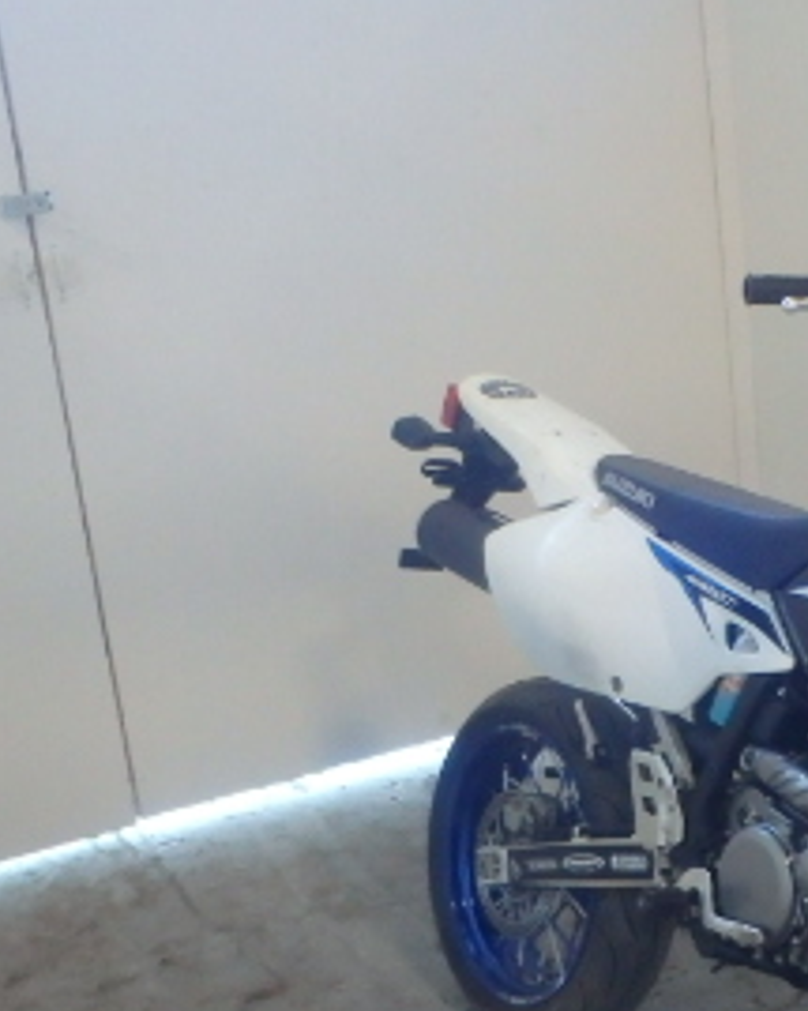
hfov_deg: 22.3
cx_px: 872
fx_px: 1944
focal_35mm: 65
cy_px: 767
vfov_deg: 28.7
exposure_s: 1/60
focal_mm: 5
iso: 800
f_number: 3.9
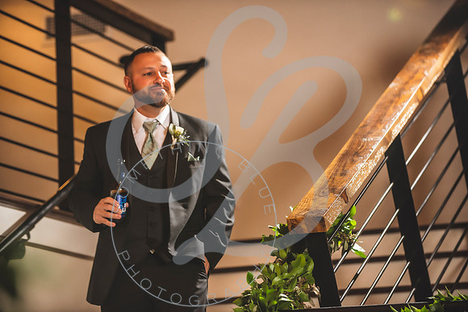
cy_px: 156
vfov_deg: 8.9
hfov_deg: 13.2
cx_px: 234
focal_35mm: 155
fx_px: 2015
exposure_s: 1/200
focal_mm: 155
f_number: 2.8
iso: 800
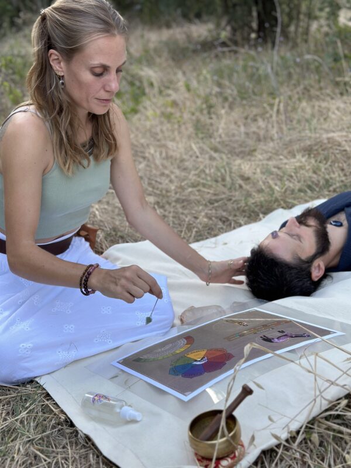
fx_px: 649
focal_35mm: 48
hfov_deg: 30.3
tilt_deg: -20.0
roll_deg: +3.7
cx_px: 176
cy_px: 234
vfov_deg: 39.7
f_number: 1.78
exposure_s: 1/133
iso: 80
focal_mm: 6.86
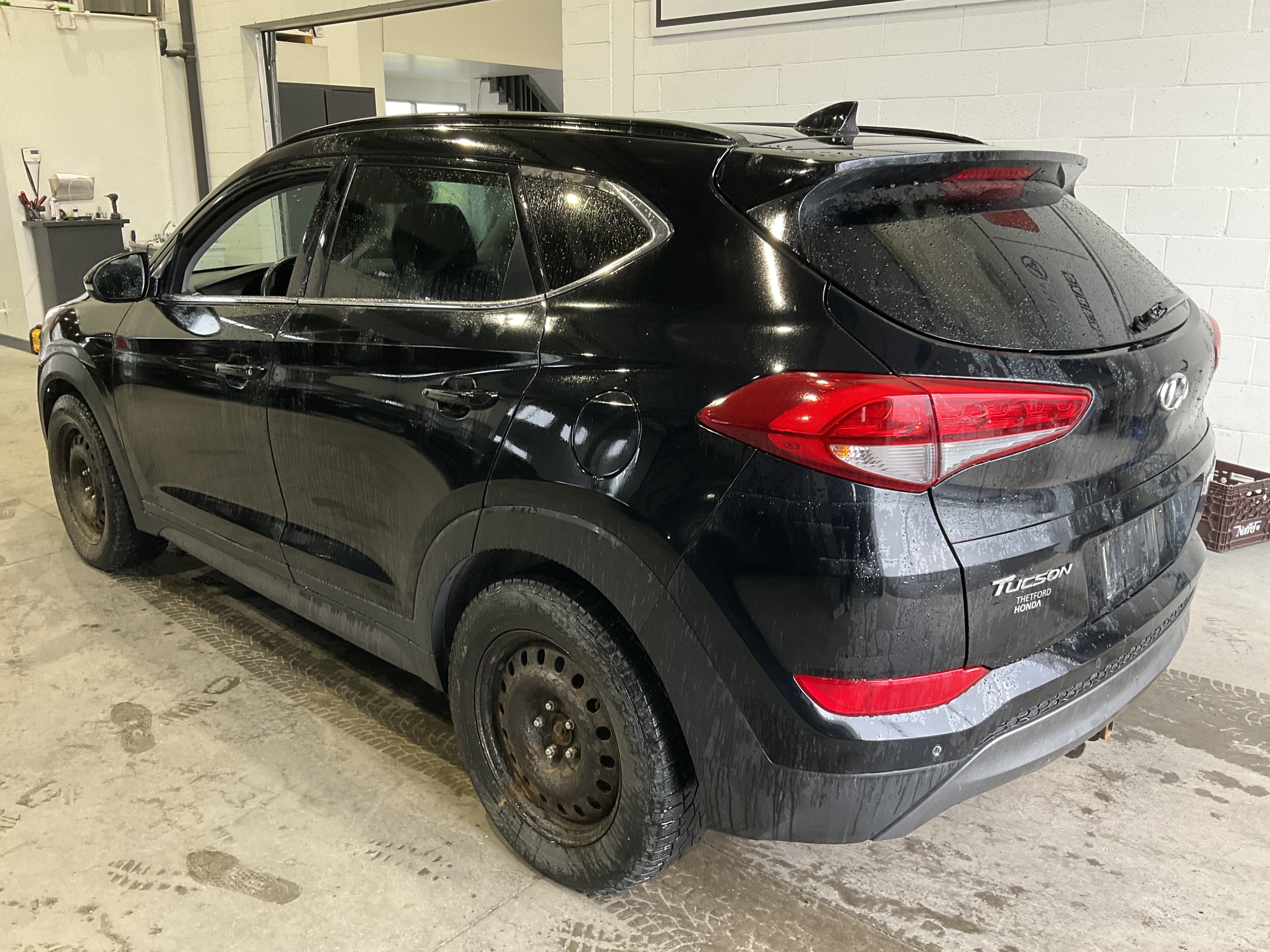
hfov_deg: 61.7
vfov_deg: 48.2
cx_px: 635
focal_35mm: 29
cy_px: 476
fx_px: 1064
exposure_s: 1/60
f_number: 1.8
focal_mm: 3
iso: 100
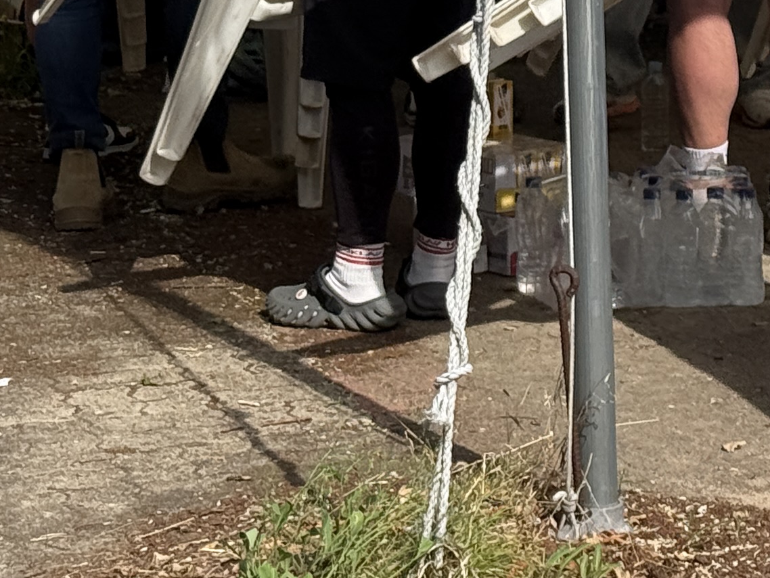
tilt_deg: -1.9
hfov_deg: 11.6
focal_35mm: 170
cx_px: 677
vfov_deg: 8.6
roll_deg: +0.3
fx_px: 3782
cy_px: -218
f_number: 1.78
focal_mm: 6.76
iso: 80
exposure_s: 1/5208
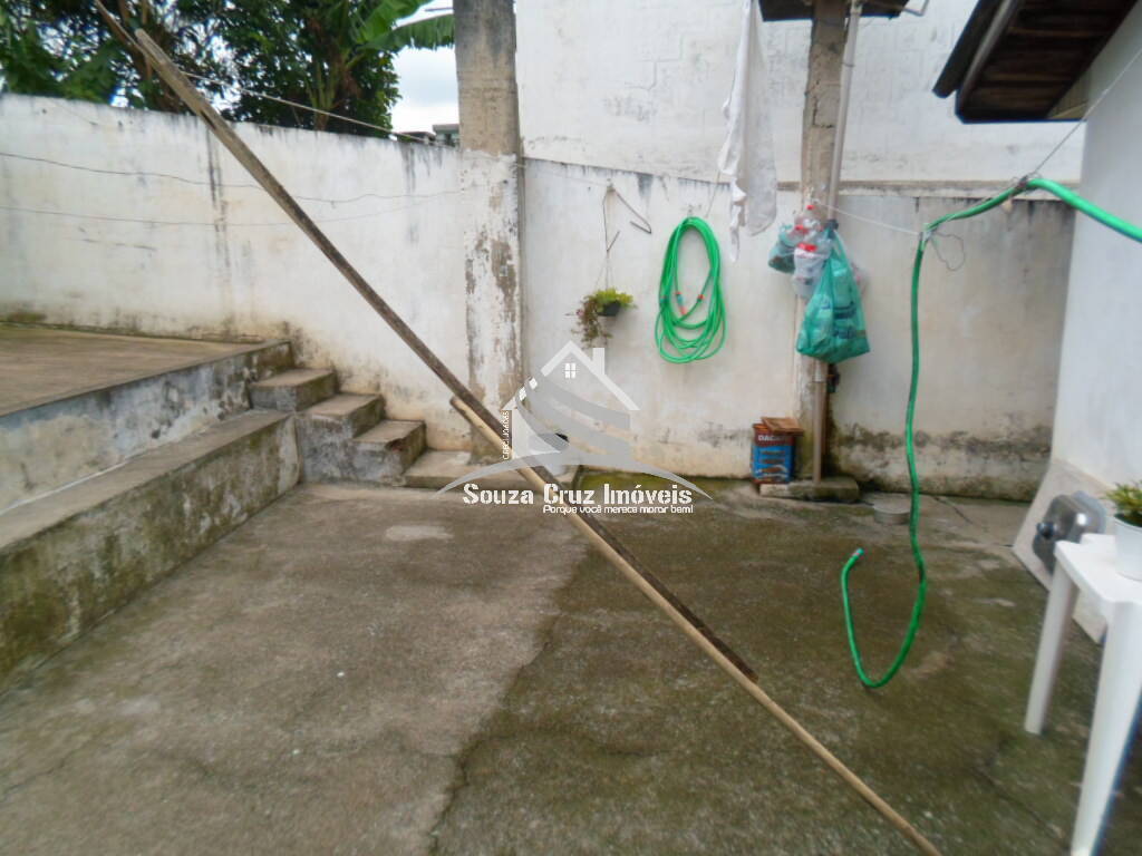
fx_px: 825
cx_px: 571
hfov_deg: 69.4
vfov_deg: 54.9
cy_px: 428
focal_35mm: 25
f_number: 2.5
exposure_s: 1/1000
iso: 80
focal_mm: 4.5
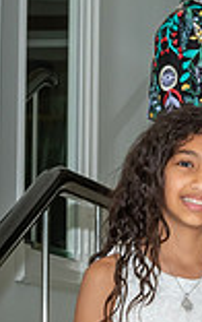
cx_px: 234
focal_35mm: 213
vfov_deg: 9.8
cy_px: 170
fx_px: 1869
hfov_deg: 6.2
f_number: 9
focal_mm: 32
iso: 640
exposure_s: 1/250
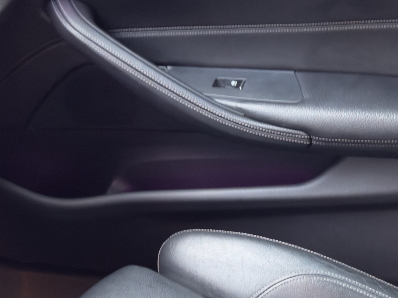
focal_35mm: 82
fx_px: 943
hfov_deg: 23.4
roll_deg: +5.1
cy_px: 225
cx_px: 330
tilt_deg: -36.5
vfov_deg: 17.9
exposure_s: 1/35
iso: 500
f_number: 1.78
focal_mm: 6.76
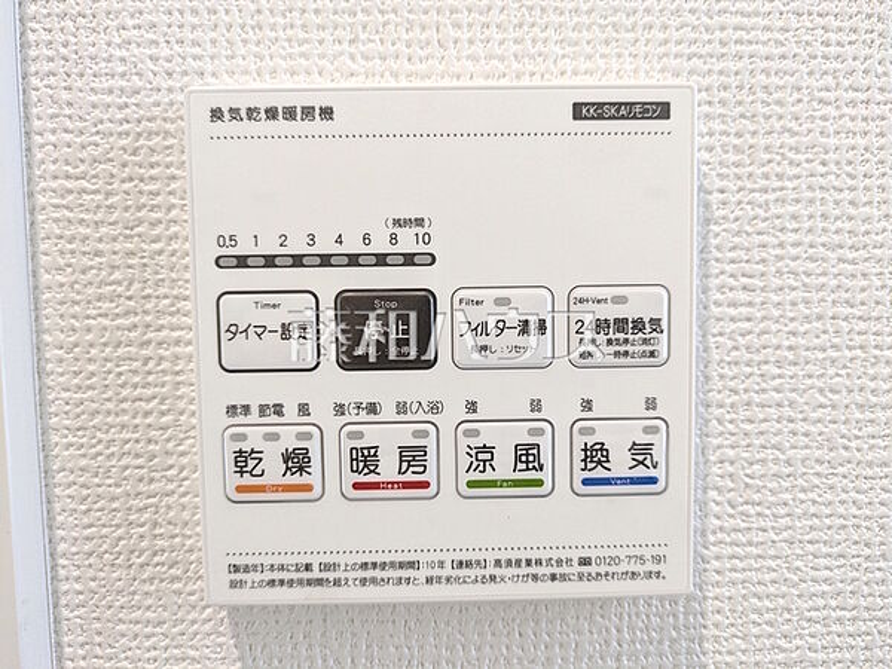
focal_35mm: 25
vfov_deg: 54.9
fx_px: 644
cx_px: 446
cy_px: 334
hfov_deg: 69.4
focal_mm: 5.43
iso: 285
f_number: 1.89
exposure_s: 1/120
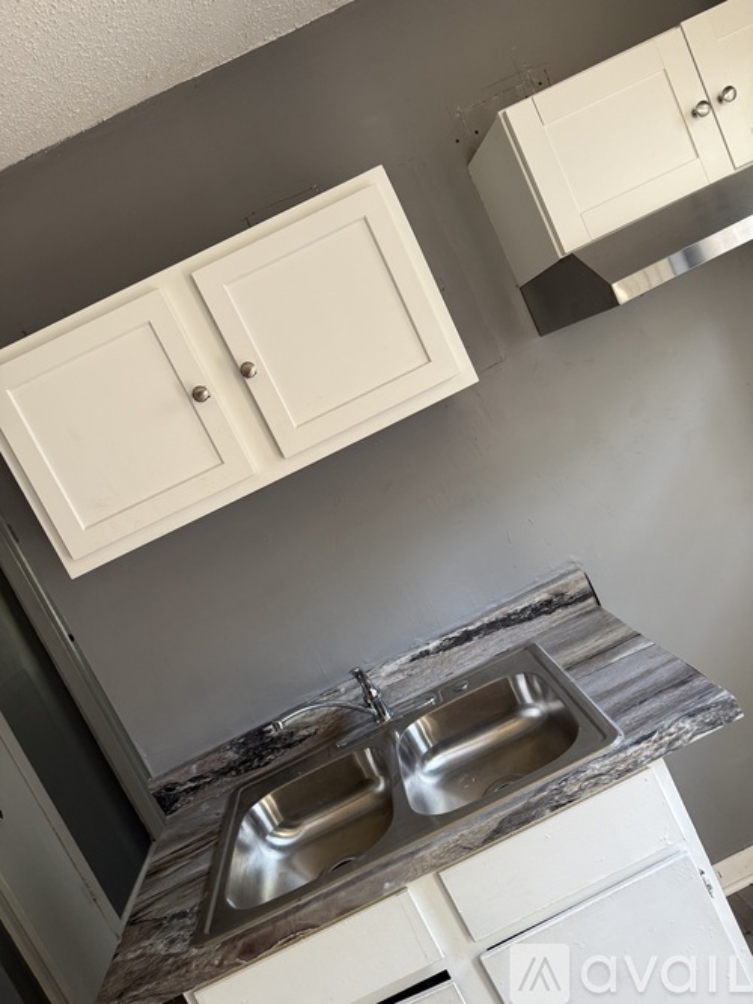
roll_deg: +26.3
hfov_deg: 56.8
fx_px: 696
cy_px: 502
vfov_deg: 71.6
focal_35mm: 24
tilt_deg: -6.3
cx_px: 376
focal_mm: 6.76
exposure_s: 1/99
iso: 200
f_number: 1.78
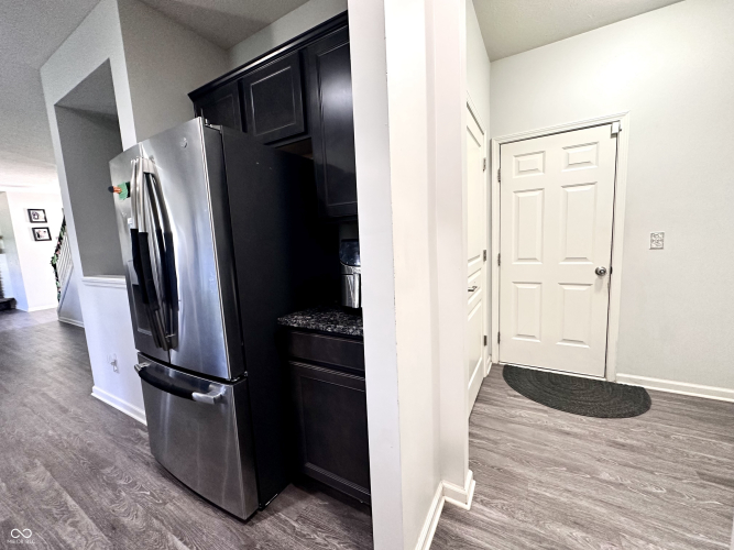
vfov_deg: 85.7
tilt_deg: -6.2
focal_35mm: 14
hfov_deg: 102.1
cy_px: 275
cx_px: 367
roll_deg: +2.8
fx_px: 297
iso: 320
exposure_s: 1/60
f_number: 2.2
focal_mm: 2.22
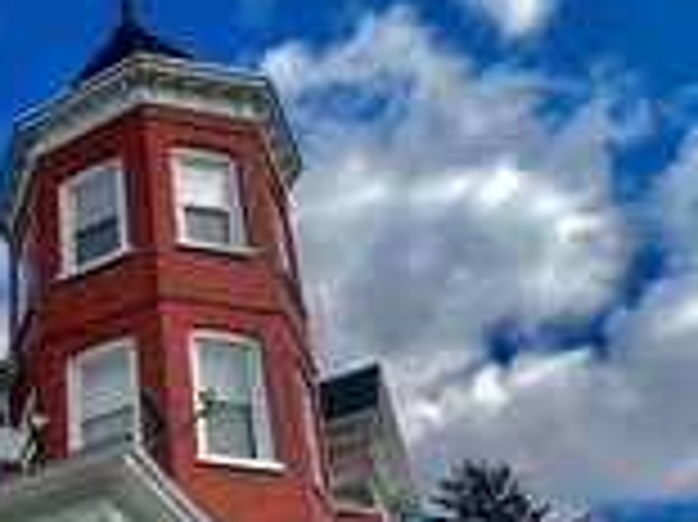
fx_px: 846
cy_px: 583
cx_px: -86
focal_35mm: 42
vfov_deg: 30.5
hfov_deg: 37.0
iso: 32
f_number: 1.8
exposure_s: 1/1357
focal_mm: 1.57
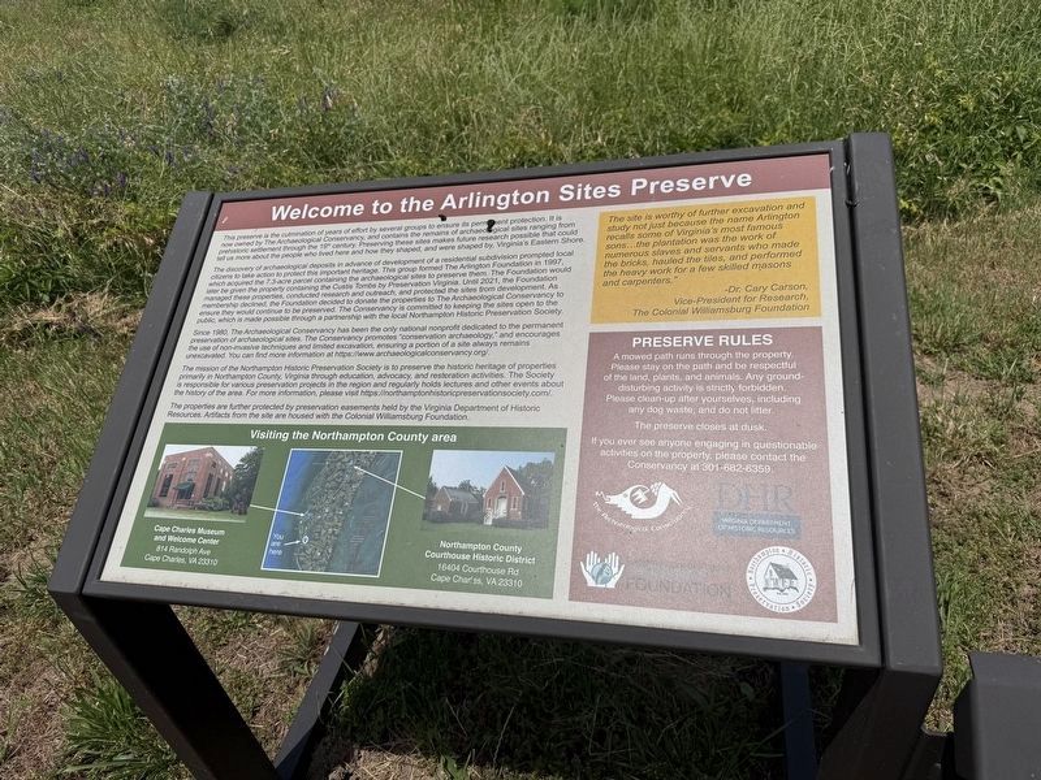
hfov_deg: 71.6
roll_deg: +9.4
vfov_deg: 56.8
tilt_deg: -33.2
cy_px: 390
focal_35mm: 24
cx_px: 520
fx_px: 722
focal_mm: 6.76
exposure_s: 1/14286
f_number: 1.78
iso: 64
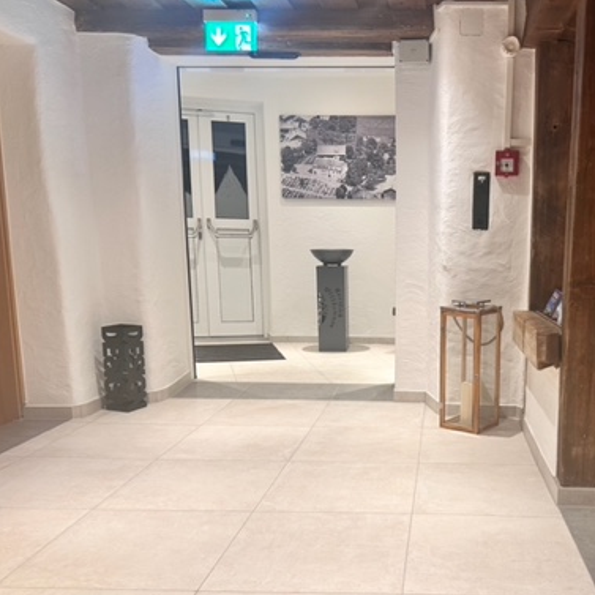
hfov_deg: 44.9
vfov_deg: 45.6
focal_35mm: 36
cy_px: 376
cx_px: 428
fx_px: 700
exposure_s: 1/50
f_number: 1.78
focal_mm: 6.86
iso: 160
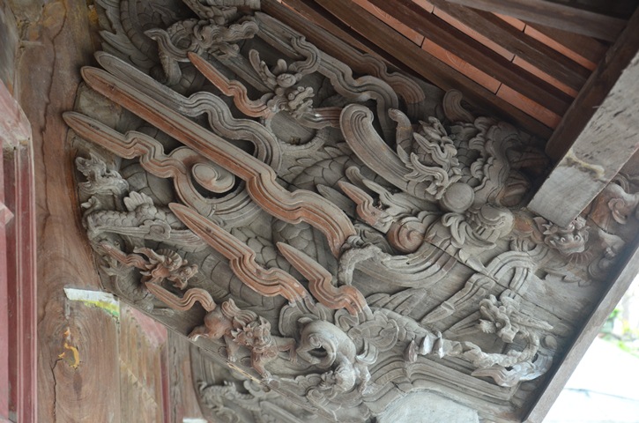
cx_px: 320
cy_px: 212
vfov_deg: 13.0
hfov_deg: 19.5
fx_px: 1860
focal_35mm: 105
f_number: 5.3
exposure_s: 1/80
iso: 560
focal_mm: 70
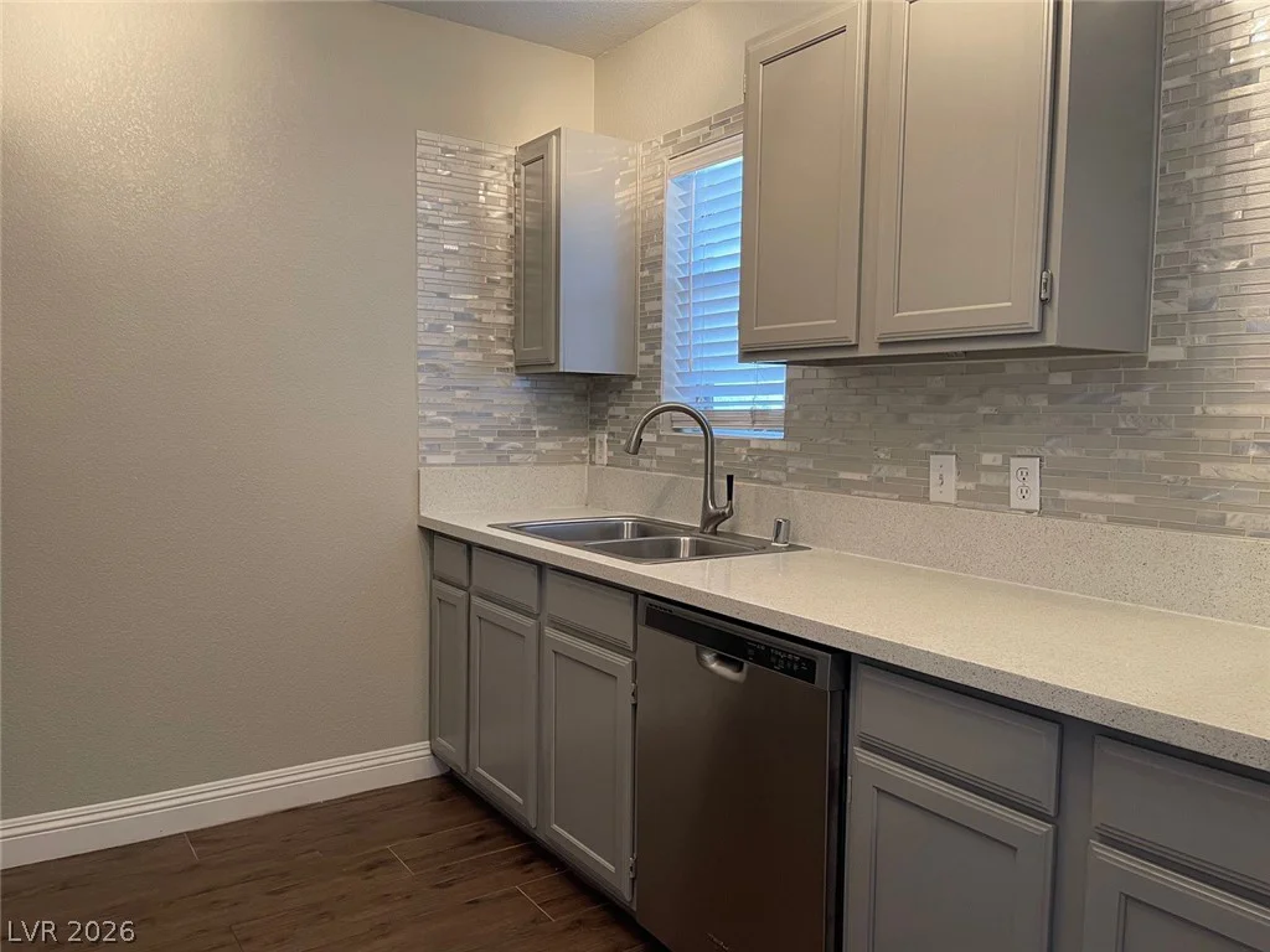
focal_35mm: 26
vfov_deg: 53.1
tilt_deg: -4.6
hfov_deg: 67.3
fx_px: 954
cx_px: 635
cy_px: 476
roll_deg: -0.9
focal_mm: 5.1
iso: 160
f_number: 1.6
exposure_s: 1/60
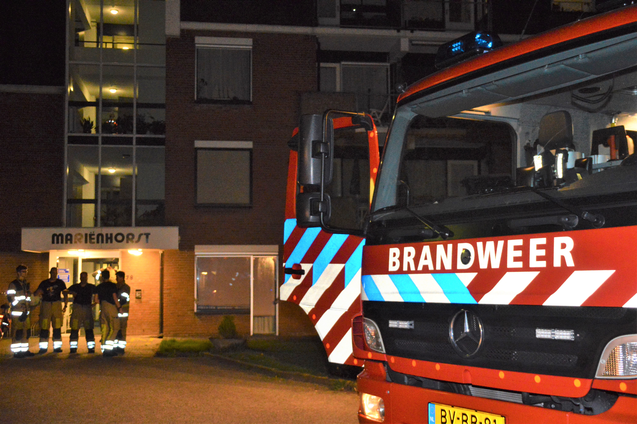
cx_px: 318
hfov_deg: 42.4
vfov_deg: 28.9
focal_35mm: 46
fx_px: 822
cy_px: 212
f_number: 4.2
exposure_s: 1/60
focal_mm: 31
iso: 3200
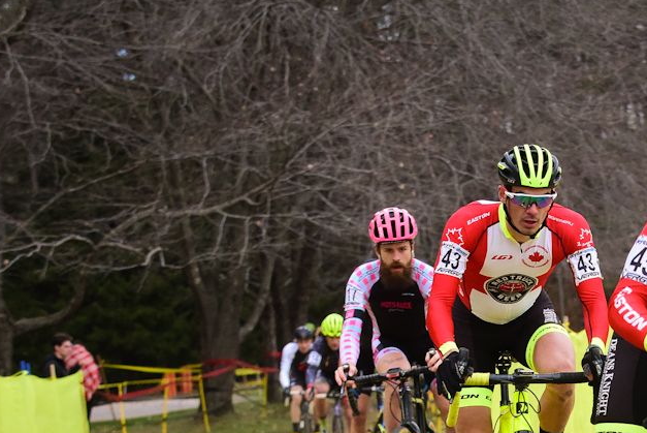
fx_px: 2752
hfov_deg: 13.3
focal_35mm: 153
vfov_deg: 8.9
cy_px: 409
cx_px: 541
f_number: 3.2
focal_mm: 80
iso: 2500
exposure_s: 1/1000
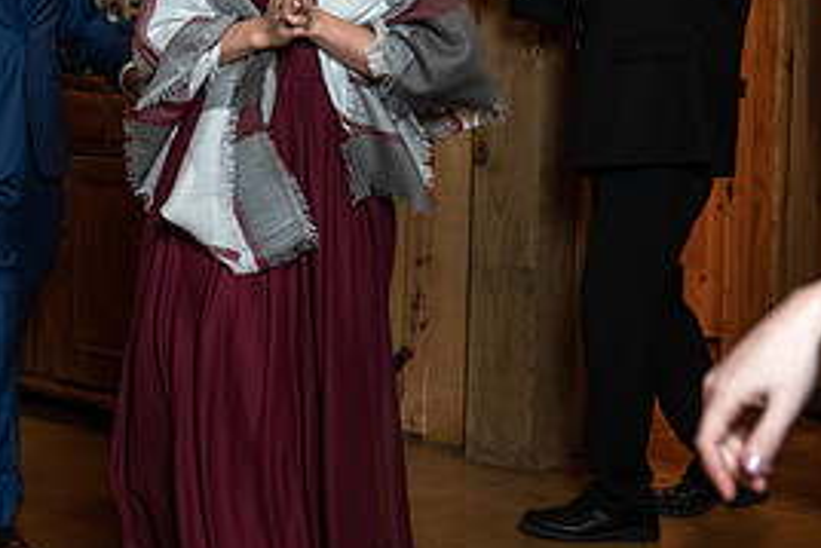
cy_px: 54
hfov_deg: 22.1
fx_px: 2076
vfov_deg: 14.9
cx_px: 178
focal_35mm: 91
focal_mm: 42
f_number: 4
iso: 2000
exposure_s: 1/125
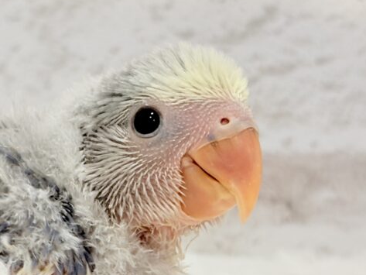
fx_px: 1396
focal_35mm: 132
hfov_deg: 14.8
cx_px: 30
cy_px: 205
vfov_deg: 11.2
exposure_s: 1/50
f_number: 1.6
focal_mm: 5.96
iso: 50
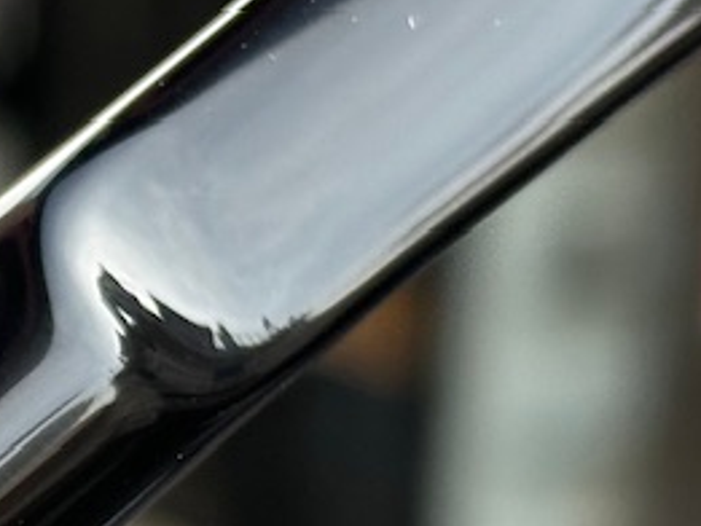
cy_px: 547
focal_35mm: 235
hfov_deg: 8.3
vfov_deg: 6.3
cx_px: -212
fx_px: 4761
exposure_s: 1/387
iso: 64
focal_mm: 6.86
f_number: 1.78
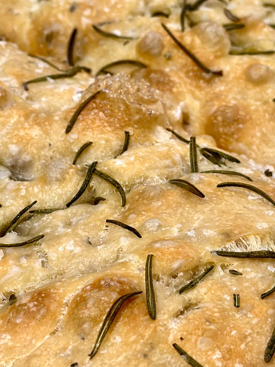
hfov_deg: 14.6
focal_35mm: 101
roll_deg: -2.3
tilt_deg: -33.9
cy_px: 154
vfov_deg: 19.4
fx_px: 1070
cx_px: 117
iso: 100
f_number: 1.78
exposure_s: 1/60
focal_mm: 6.86
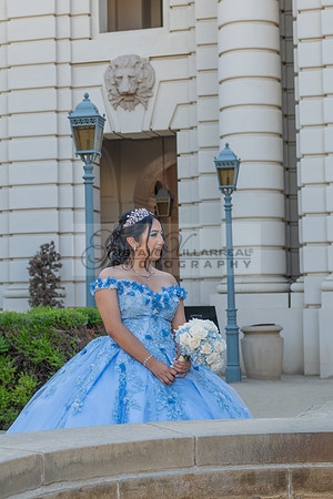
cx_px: 49
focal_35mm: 85
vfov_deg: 23.9
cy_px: 247
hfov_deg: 15.9
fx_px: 1181
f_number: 4
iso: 200
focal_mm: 52
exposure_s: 1/200
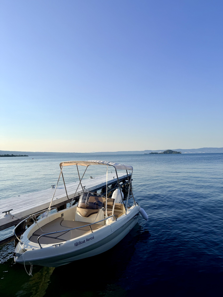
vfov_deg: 71.6
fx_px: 206
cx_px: 112
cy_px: 148
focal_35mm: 24
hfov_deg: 56.8
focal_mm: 6.76
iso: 80
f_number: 1.78
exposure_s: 1/5319
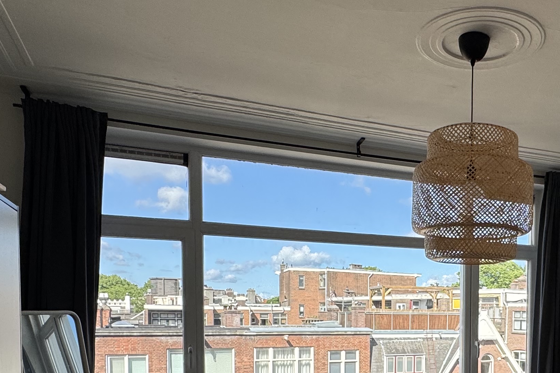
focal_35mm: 36
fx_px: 560
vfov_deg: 34.6
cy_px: 343
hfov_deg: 50.5
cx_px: 432
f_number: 2.2
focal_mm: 2.22
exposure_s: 1/756
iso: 40
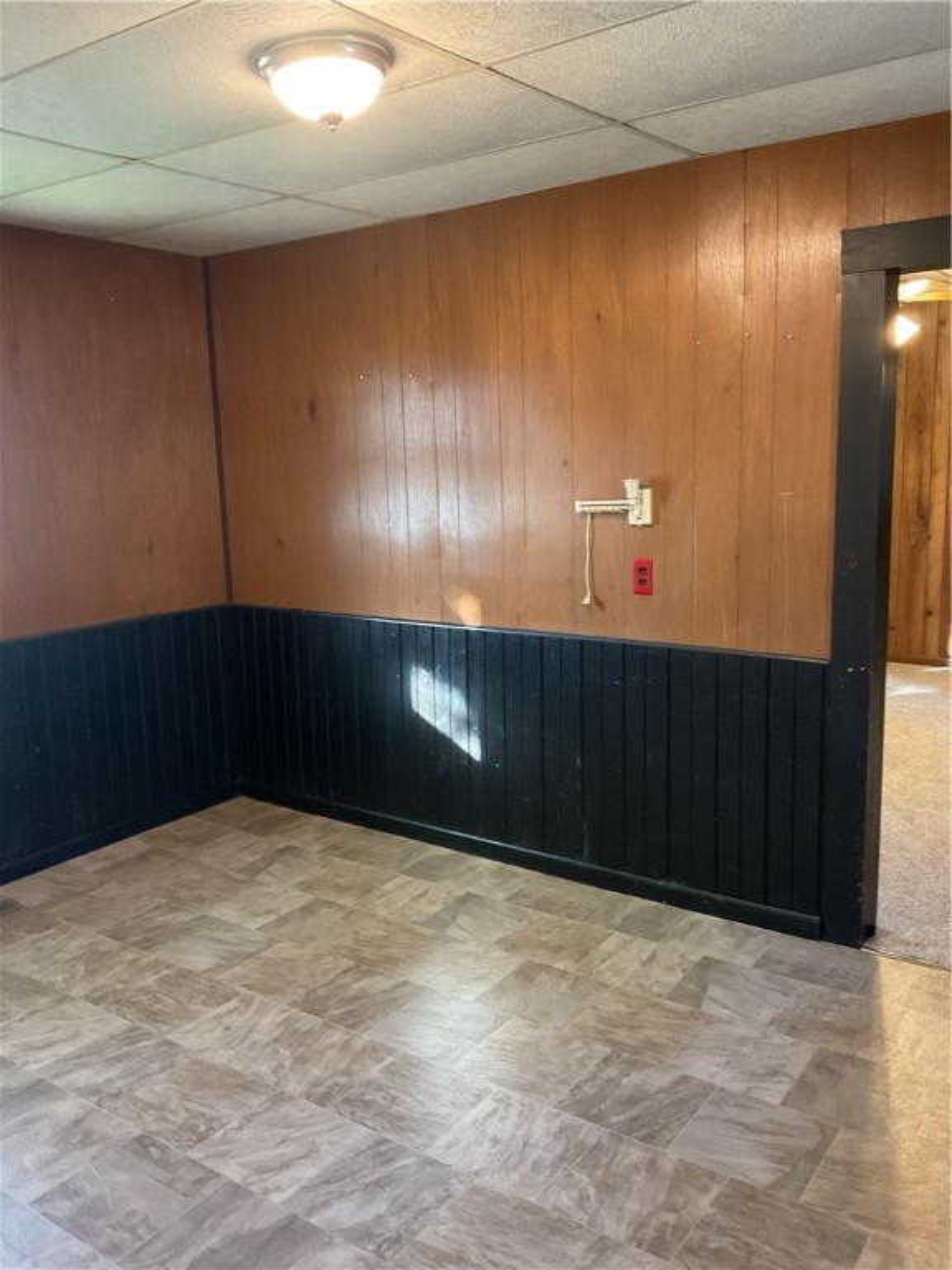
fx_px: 1063
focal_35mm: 29
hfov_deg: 48.2
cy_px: 635
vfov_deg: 61.7
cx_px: 476
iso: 250
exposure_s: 1/40
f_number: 1.8
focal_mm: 3
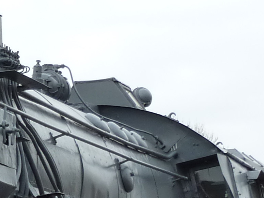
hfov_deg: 8.4
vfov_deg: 6.5
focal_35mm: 226
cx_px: -247
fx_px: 1723
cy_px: 278
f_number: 4
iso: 125
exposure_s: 1/250
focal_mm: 7.9
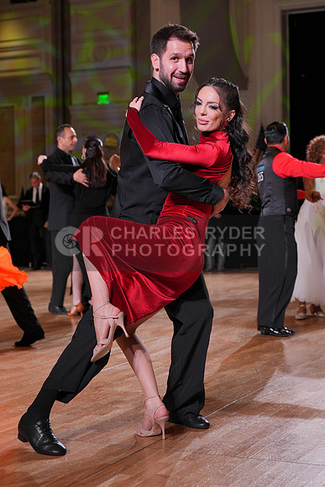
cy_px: 244
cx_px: 162
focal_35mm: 70
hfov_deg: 19.5
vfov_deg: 28.8
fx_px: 947
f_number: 5
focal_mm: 70
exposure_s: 1/400
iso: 1250
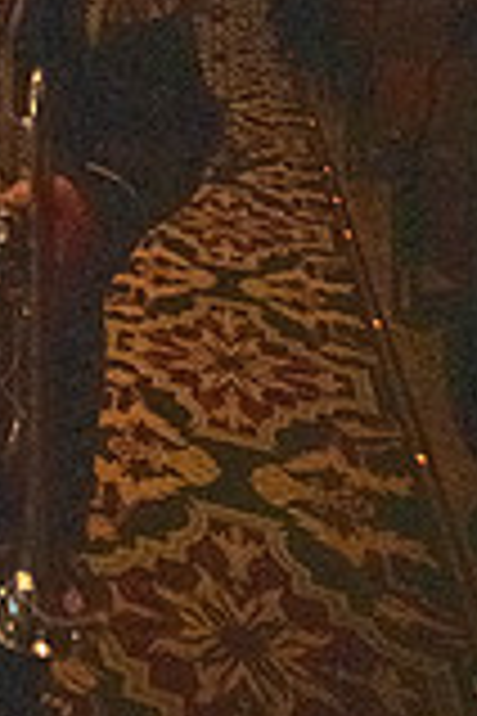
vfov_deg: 34.9
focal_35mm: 44
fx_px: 874
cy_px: -153
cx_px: -117
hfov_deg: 26.6
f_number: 4
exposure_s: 1/500
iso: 32254
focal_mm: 15.5
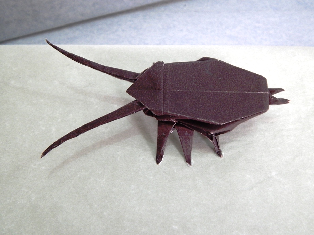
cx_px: 157
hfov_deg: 58.4
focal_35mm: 31
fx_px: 281
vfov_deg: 45.4
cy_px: 118
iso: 400
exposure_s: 1/13
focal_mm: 5.6
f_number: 3.2
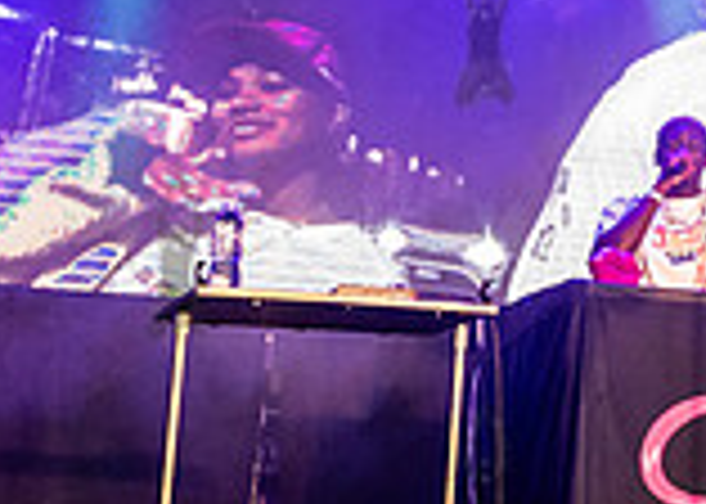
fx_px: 2004
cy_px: 193
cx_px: 1275
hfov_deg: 16.6
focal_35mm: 100
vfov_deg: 14.3
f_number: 3.5
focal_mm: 24
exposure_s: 1/500
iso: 4000
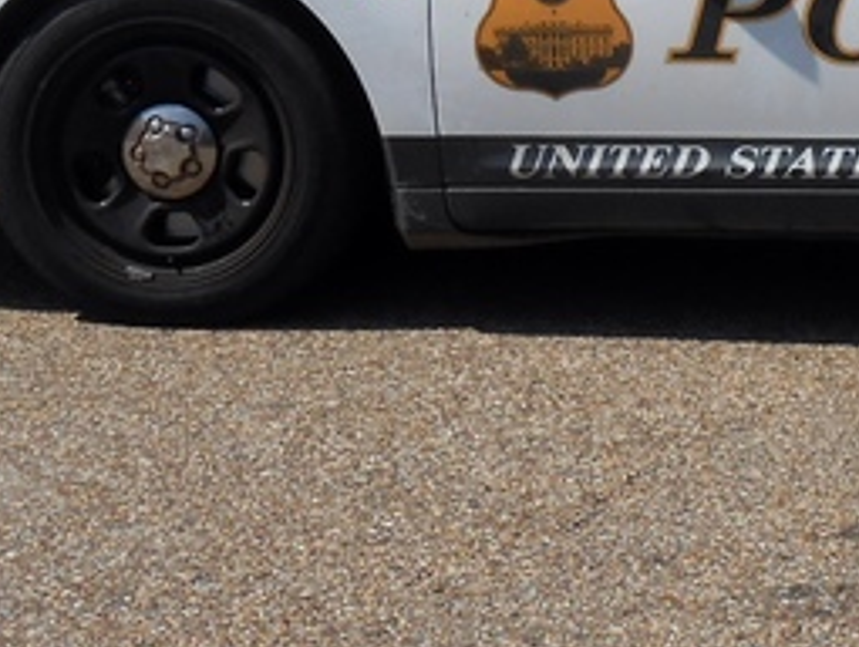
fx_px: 2957
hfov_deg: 15.9
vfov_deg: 12.2
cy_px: -104
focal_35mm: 119
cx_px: 1034
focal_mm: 6.8
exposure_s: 1/800
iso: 80
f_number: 4.2
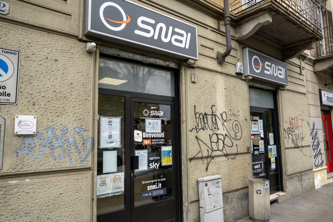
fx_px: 222
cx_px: 166
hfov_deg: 73.7
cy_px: 111
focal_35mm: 24
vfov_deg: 53.1
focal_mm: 24
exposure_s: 1/250
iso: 100
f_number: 9
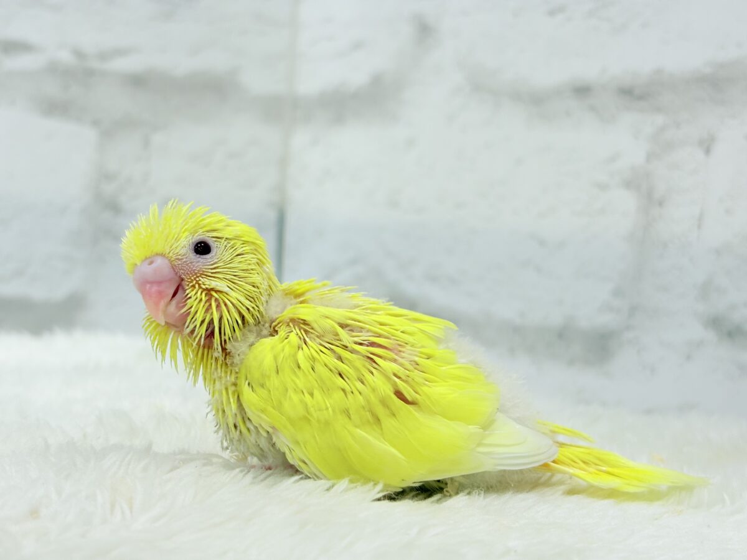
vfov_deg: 28.0
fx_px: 1122
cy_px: 280
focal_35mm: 52
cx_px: 374
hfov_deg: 36.8
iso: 50
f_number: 1.6
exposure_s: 1/100
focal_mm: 5.96
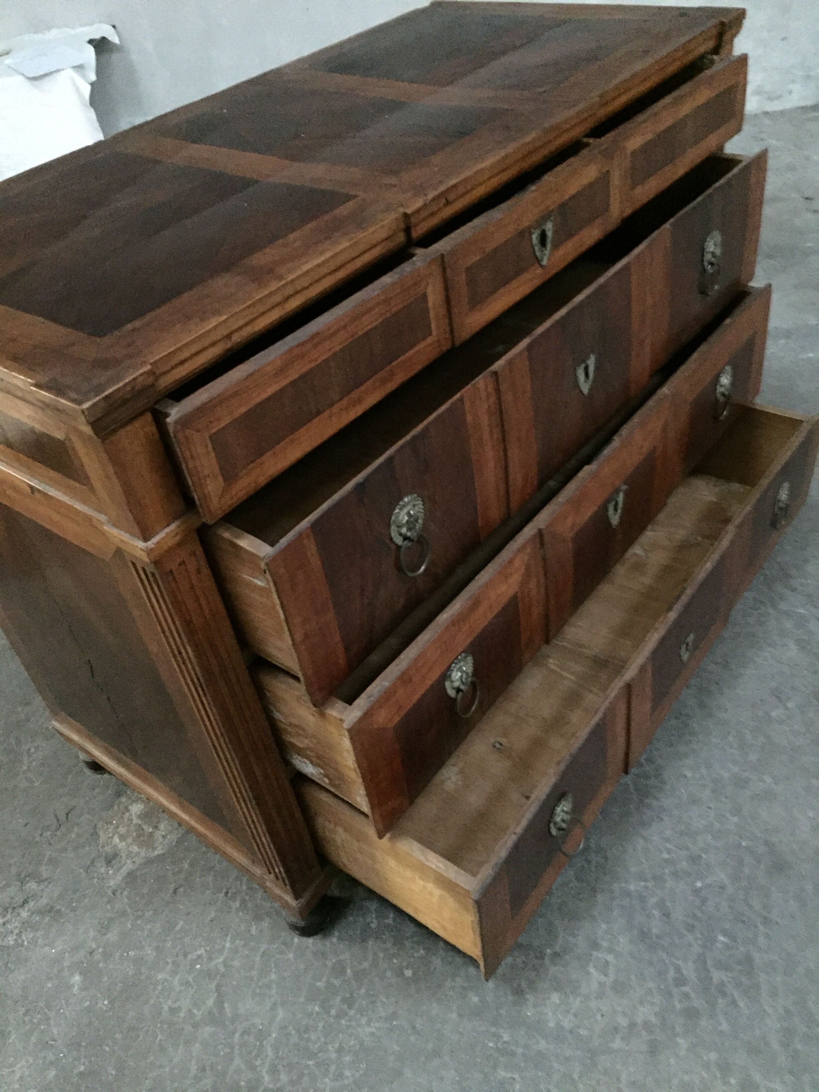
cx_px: 410
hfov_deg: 48.2
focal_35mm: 29
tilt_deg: -38.5
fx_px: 915
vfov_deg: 61.7
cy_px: 546
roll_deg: +10.9
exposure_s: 1/17
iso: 1250
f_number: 2.2
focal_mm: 4.15
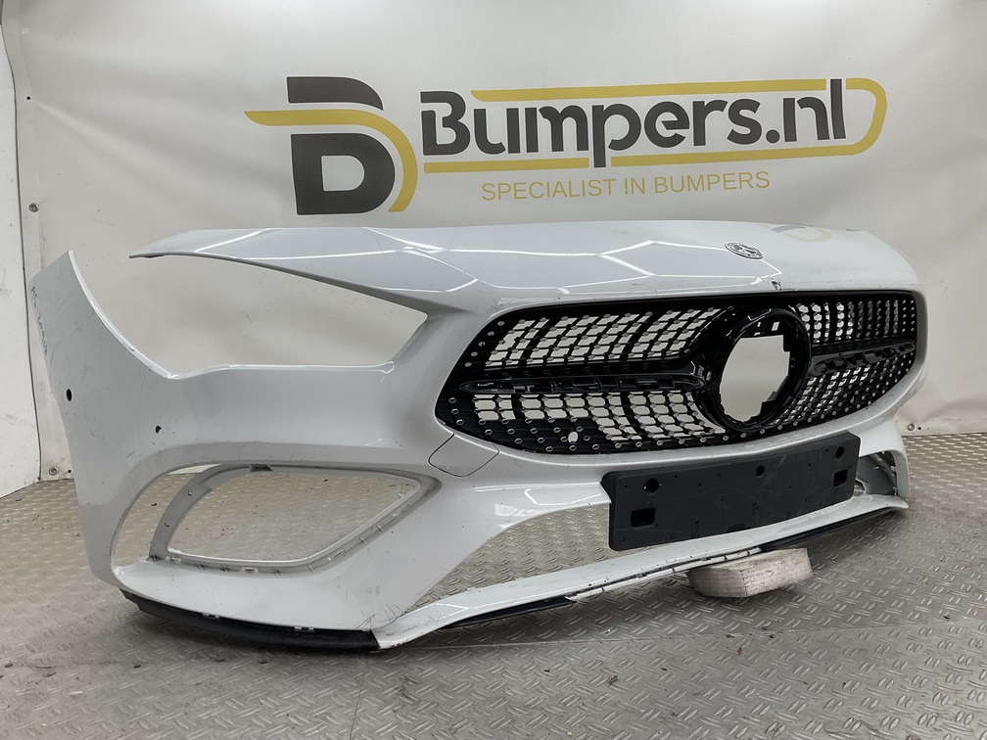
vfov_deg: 48.2
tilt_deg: -8.1
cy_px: 370
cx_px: 494
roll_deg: +0.7
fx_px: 827
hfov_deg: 61.7
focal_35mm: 29
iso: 16
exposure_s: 1/100
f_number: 1.8
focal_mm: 3
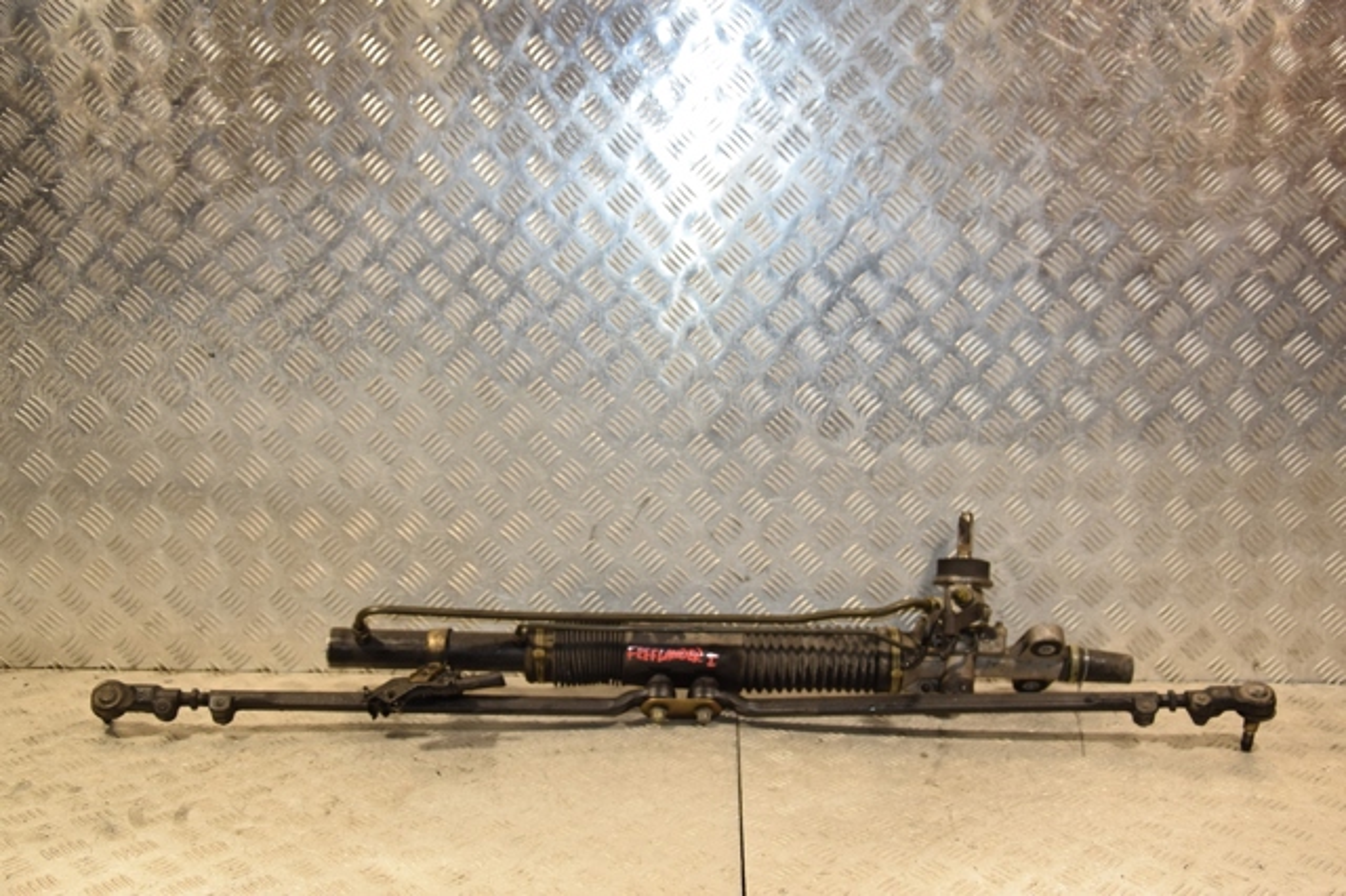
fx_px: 1569
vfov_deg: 31.9
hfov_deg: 46.4
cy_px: 448
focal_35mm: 42
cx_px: 673
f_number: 5
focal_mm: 28
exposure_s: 1/200
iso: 800
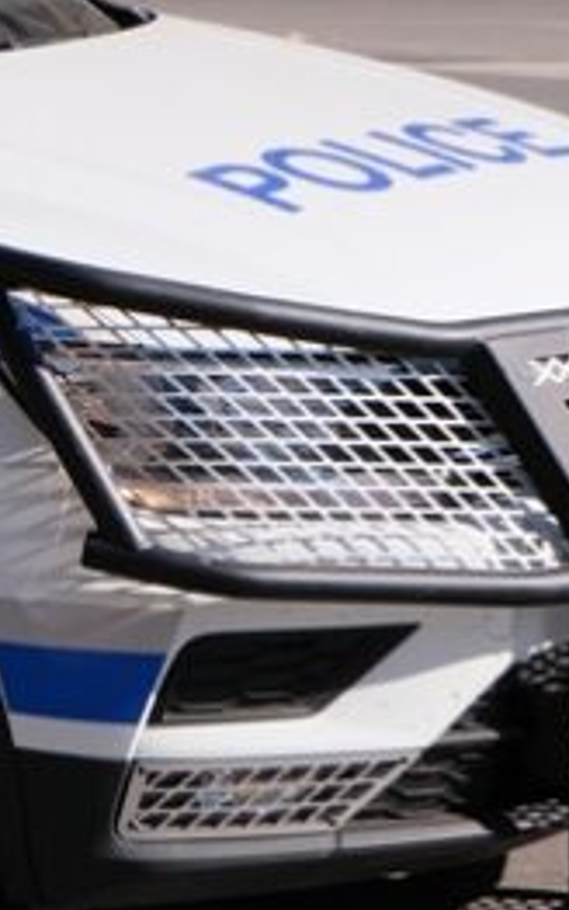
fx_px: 4907
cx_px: -513
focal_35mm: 198
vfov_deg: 10.5
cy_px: 137
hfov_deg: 6.5
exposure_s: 1/350
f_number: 10
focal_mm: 48.4
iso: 400
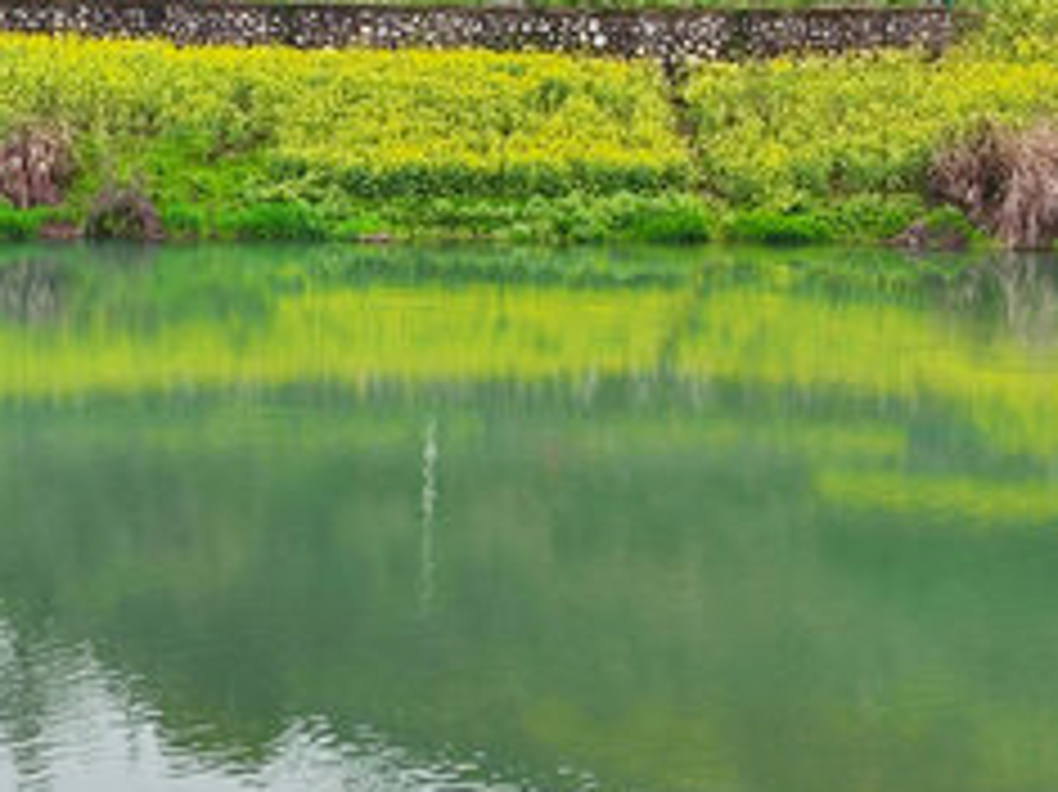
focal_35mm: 49
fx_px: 1497
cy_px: 148
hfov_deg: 35.5
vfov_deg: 28.9
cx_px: 18
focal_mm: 6.92
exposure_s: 1/603
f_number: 1.9
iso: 50
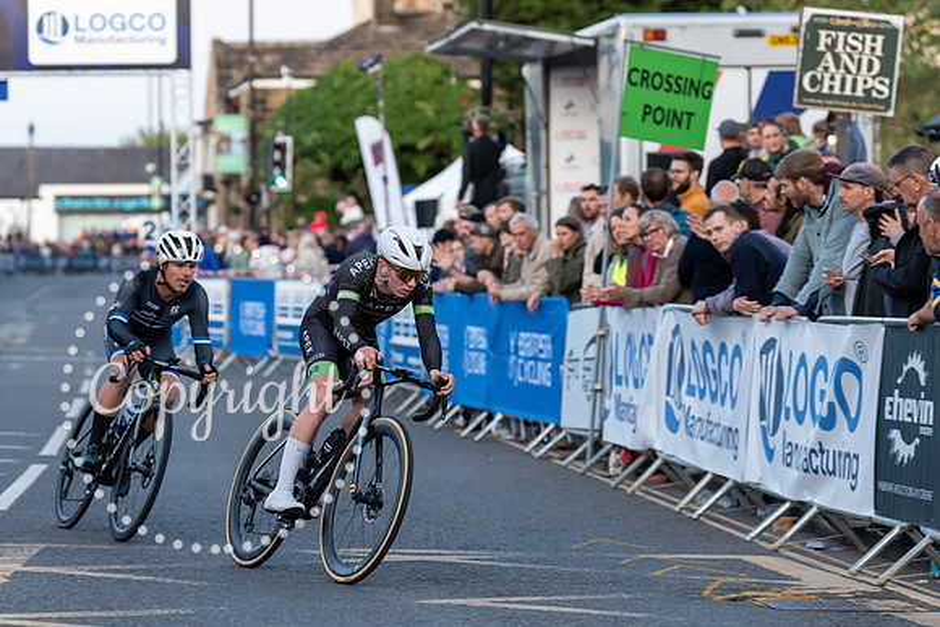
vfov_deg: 9.2
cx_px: 428
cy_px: 400
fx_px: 3882
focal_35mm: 149
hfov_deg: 13.8
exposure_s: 1/640
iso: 1000
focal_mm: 113
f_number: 3.2
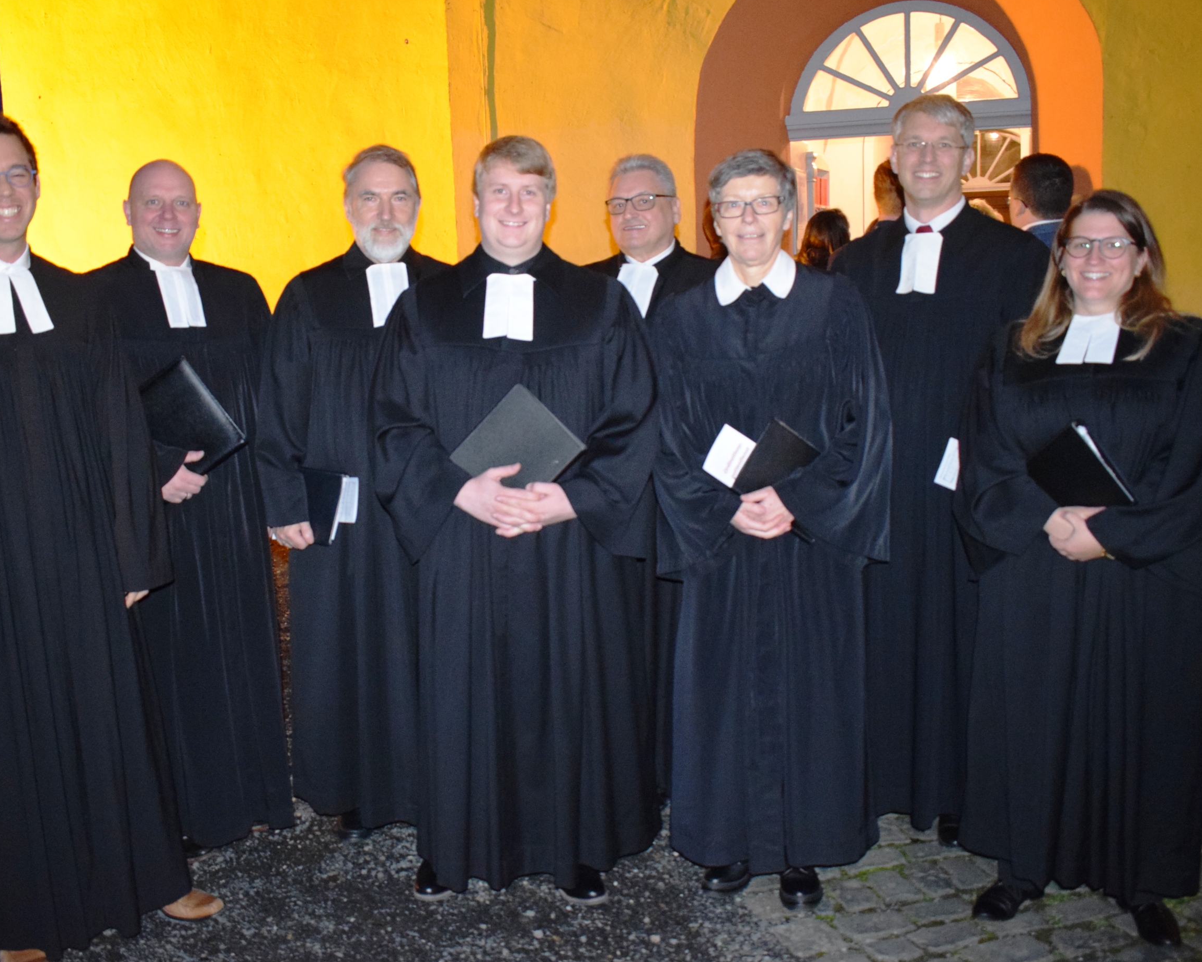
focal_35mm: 33
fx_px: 1174
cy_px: 466
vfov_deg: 44.5
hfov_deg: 54.1
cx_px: 534
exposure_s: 1/60
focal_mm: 18
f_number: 3.5
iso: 3200
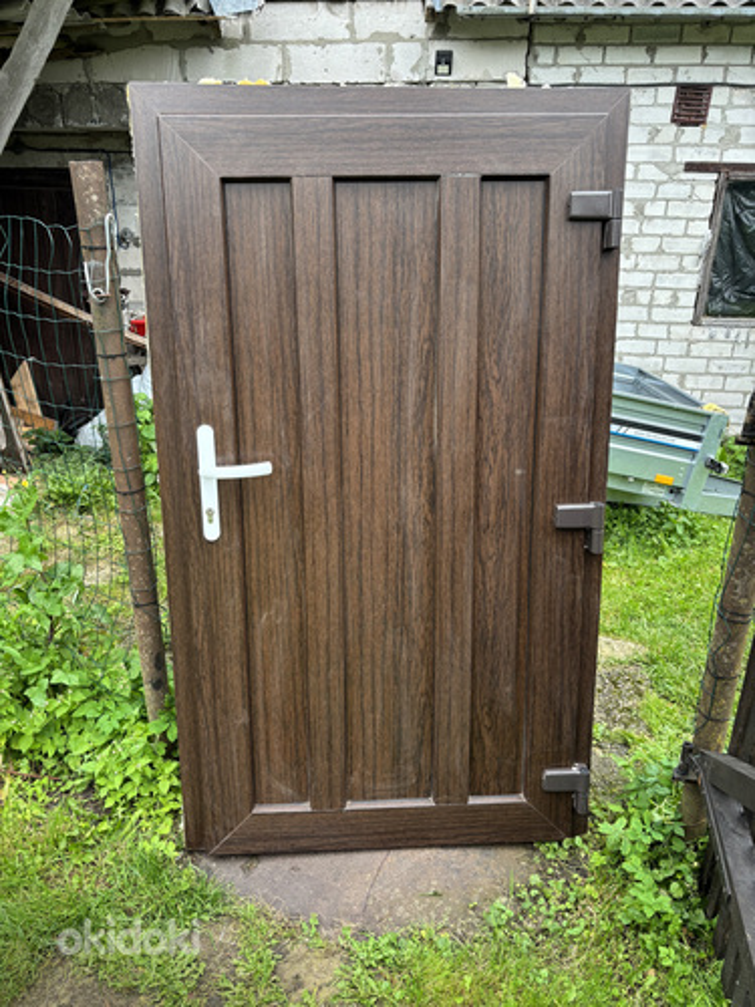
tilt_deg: -21.8
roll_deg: -1.1
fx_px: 756
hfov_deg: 53.1
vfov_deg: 67.3
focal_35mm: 26
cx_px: 378
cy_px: 504
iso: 40
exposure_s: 1/146
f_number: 1.6
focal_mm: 5.96
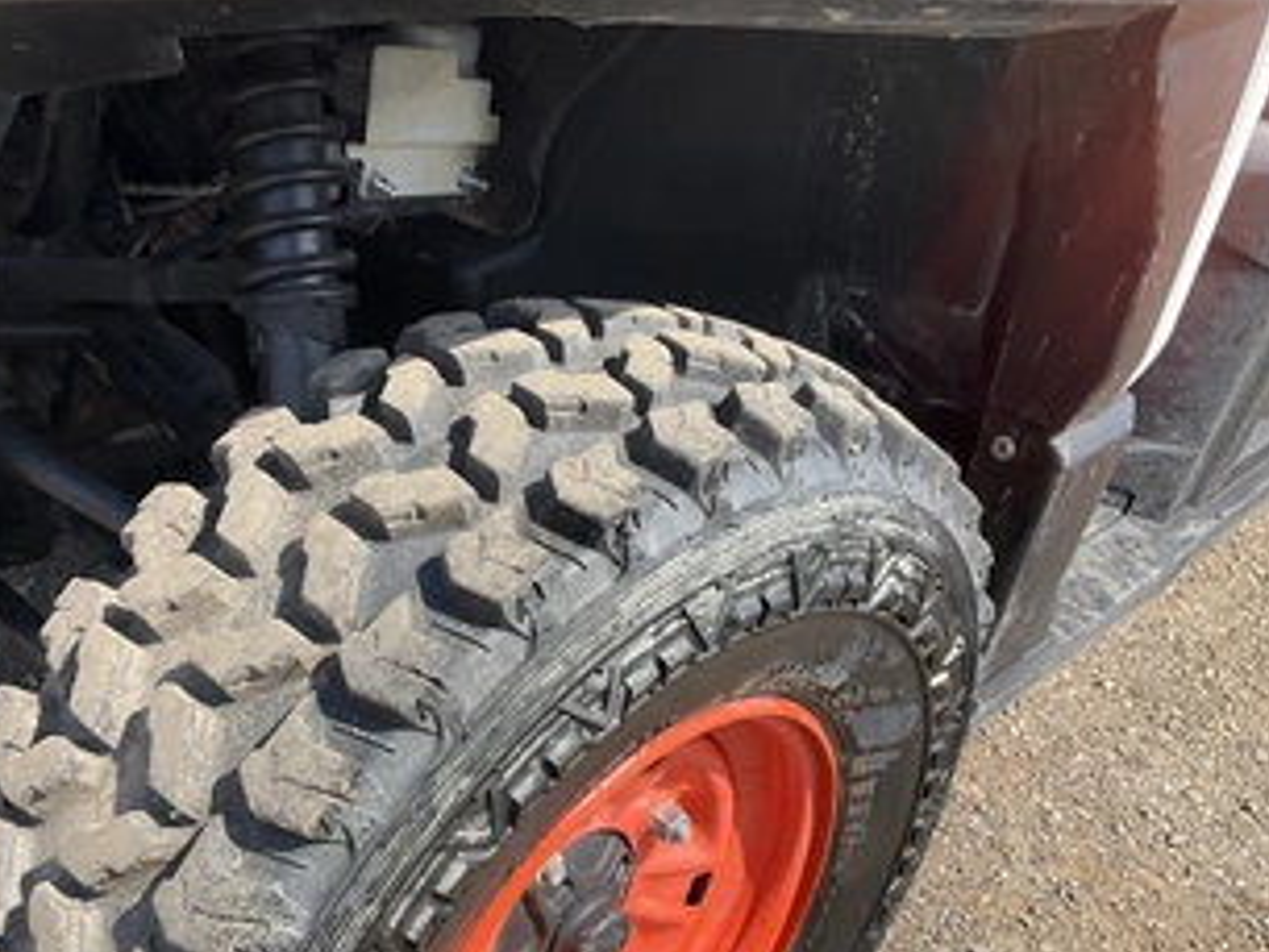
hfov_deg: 48.7
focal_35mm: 38
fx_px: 1394
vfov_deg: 37.4
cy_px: 615
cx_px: 512
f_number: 1.8
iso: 25
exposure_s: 1/792
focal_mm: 3
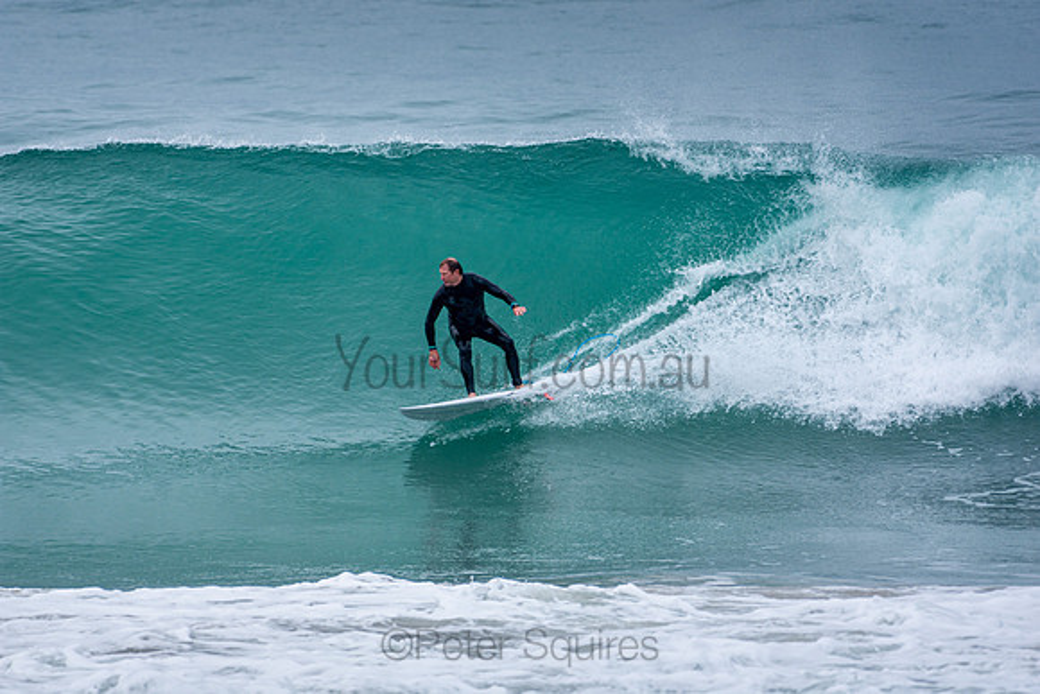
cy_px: 347
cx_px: 520
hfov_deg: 2.7
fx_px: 21671
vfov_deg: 1.8
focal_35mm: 750
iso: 125
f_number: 5.6
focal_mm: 500
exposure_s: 1/500
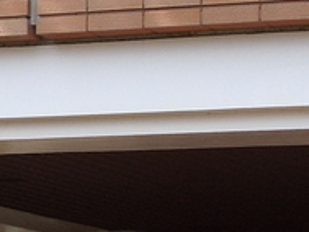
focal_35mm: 304
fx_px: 2715
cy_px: 114
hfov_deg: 6.1
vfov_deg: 4.9
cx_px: -566
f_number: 4
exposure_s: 1/250
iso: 100
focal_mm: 8.7
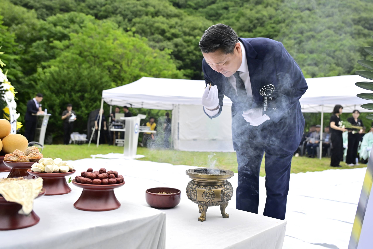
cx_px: 186
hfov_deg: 58.7
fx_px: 332
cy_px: 124
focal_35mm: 32
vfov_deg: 41.1
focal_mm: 32
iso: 1600
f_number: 4
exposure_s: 1/6400
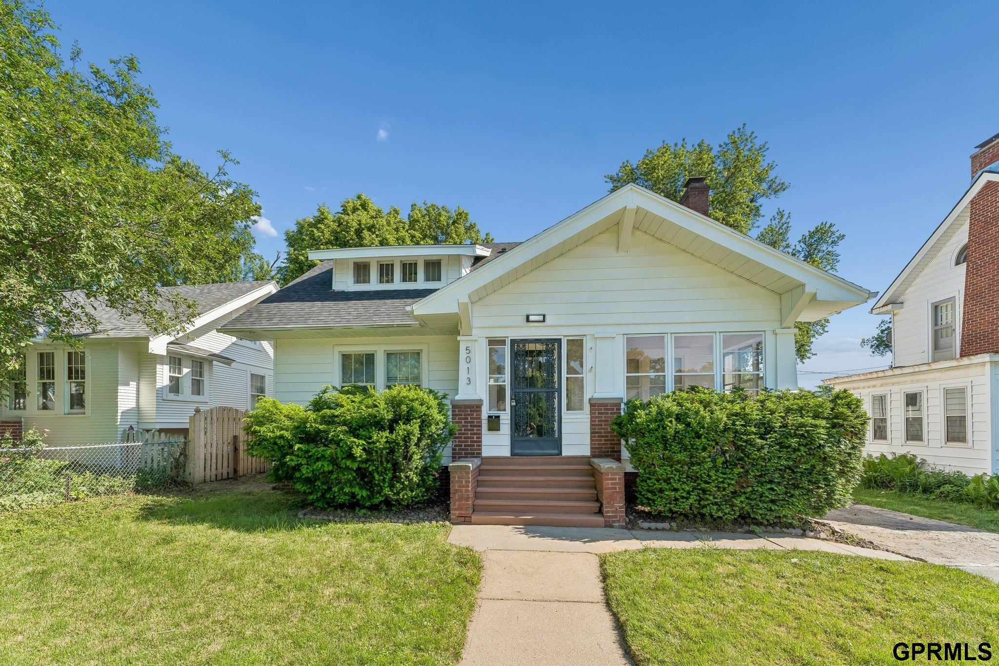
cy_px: 333
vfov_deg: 81.2
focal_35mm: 14
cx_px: 500
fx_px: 388
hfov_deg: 104.3
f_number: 8
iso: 200
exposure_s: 1/500
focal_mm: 14
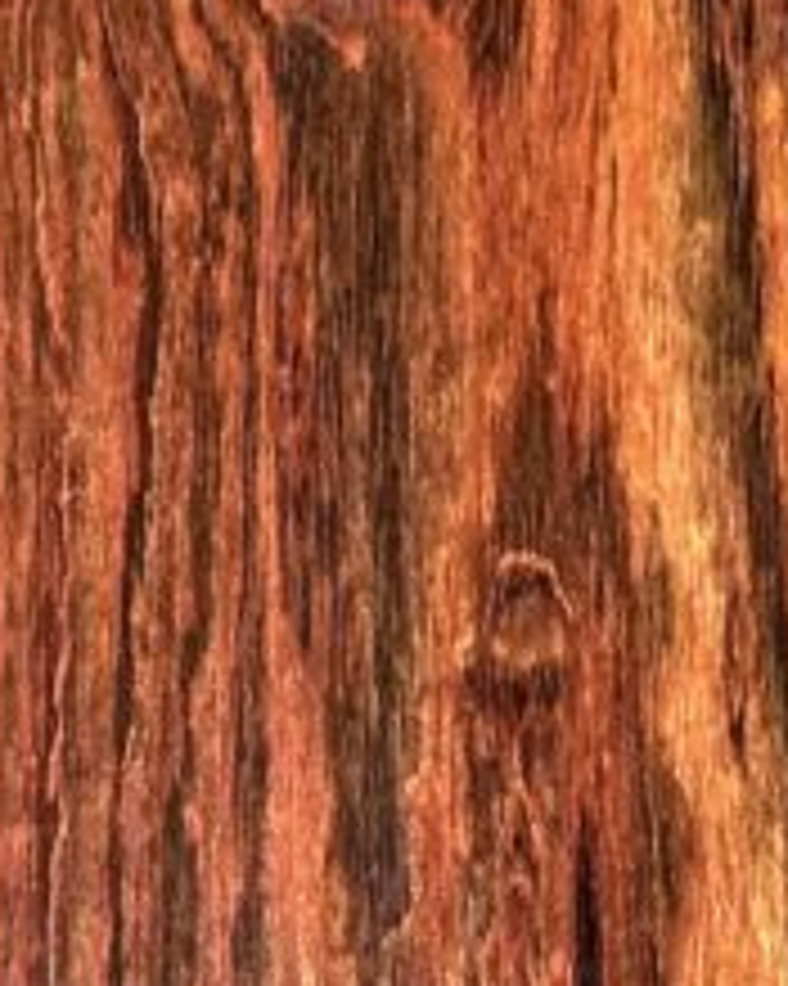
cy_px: 119
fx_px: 2013
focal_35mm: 69
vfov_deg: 26.7
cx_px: 770
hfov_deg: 21.4
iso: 100
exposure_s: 1/50
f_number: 1.8
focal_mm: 3
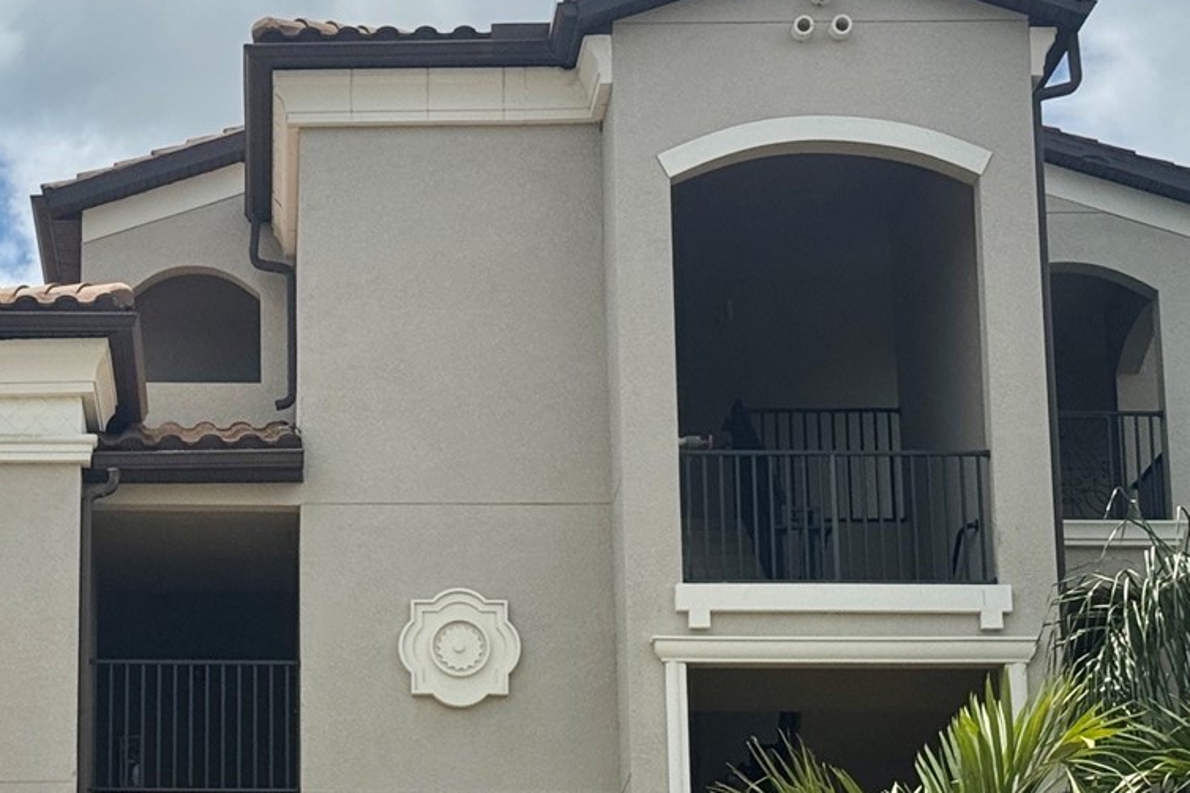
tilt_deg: +14.1
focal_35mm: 106
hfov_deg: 19.1
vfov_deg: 12.9
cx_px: 218
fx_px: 3502
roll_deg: -0.5
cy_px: 528
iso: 64
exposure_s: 1/6410
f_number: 1.78
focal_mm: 6.76
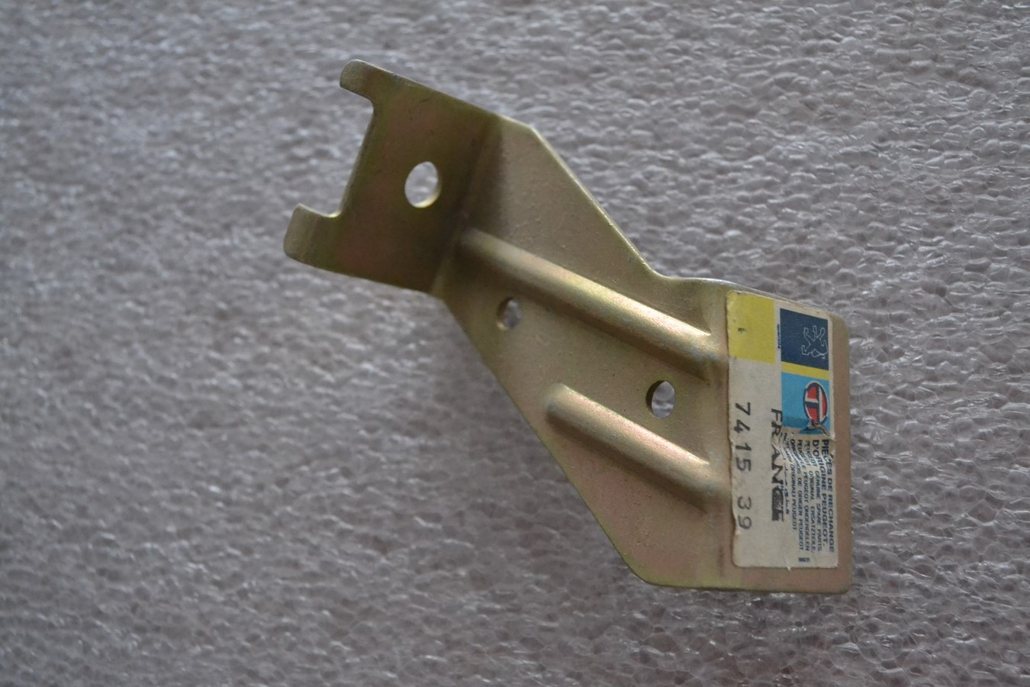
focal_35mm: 48
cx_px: 515
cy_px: 344
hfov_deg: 41.1
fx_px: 1373
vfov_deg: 28.1
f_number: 4.8
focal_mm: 32
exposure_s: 1/40
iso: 3200
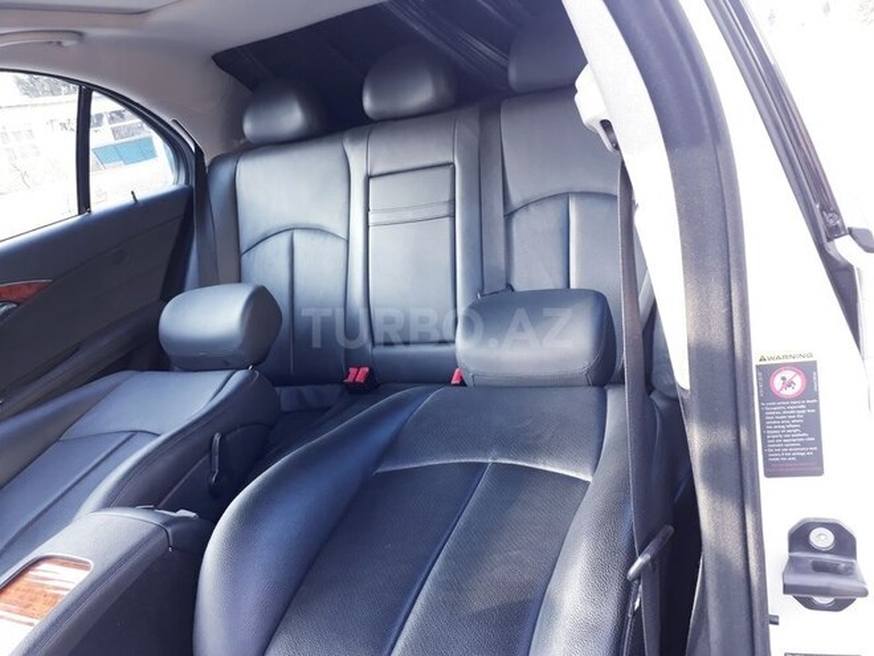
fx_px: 682
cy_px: 328
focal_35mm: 27
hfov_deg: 65.3
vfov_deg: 51.4
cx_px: 437
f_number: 1.9
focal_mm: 3.6
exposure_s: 1/33
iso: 64
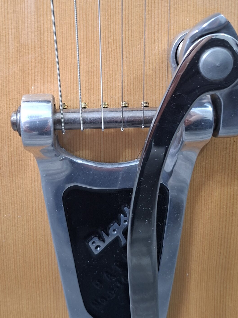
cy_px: 97
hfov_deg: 34.3
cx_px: 111
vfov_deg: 43.9
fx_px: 385
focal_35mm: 42
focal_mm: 5.54
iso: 320
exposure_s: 1/50
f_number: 1.8
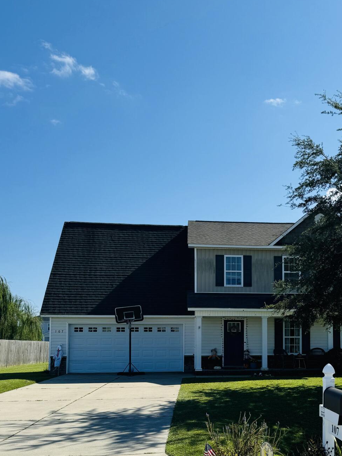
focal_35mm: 37
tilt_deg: +3.4
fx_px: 487
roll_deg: +0.4
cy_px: 313
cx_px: 246
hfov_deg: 37.9
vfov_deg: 49.1
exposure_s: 1/5348
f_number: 1.78
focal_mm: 6.76
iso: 80
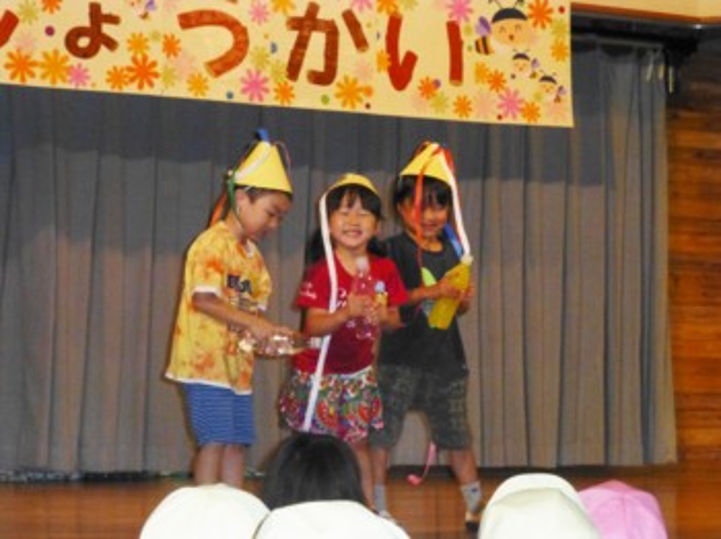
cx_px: 360
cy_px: 270
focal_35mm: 109
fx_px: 2269
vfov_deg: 13.6
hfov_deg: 18.1
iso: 1000
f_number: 5.3
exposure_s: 1/250
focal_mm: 19.4
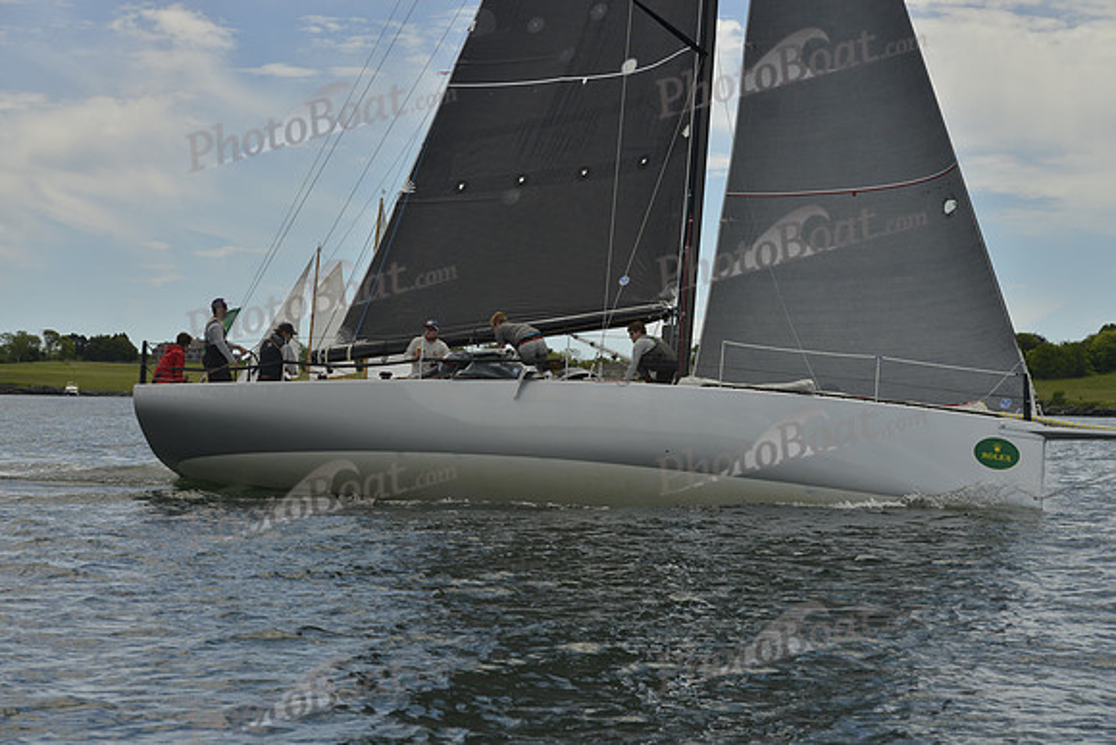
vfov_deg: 19.5
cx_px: 558
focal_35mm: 70
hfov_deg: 28.8
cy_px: 372
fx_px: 2170
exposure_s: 1/1600
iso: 280
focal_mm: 70
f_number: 8
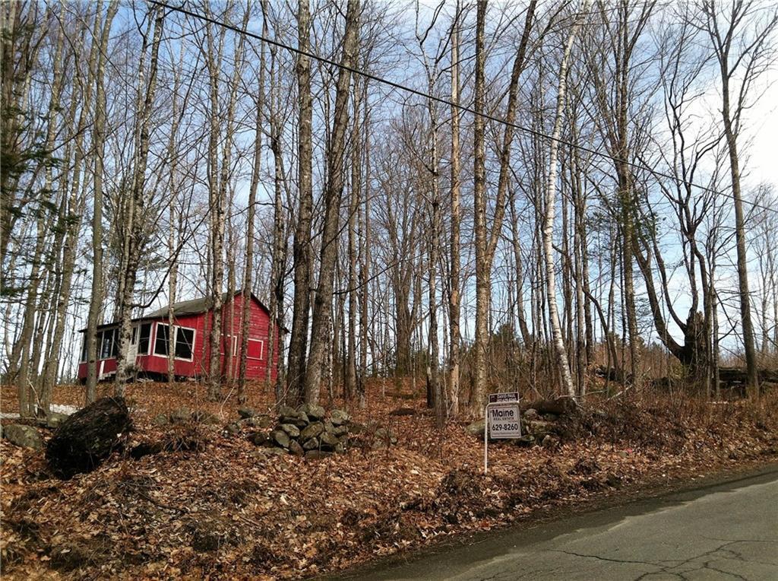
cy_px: 290
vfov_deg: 40.6
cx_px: 389
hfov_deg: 52.7
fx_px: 785
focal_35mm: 35
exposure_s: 1/577
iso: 80
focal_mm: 3.85
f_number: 2.8
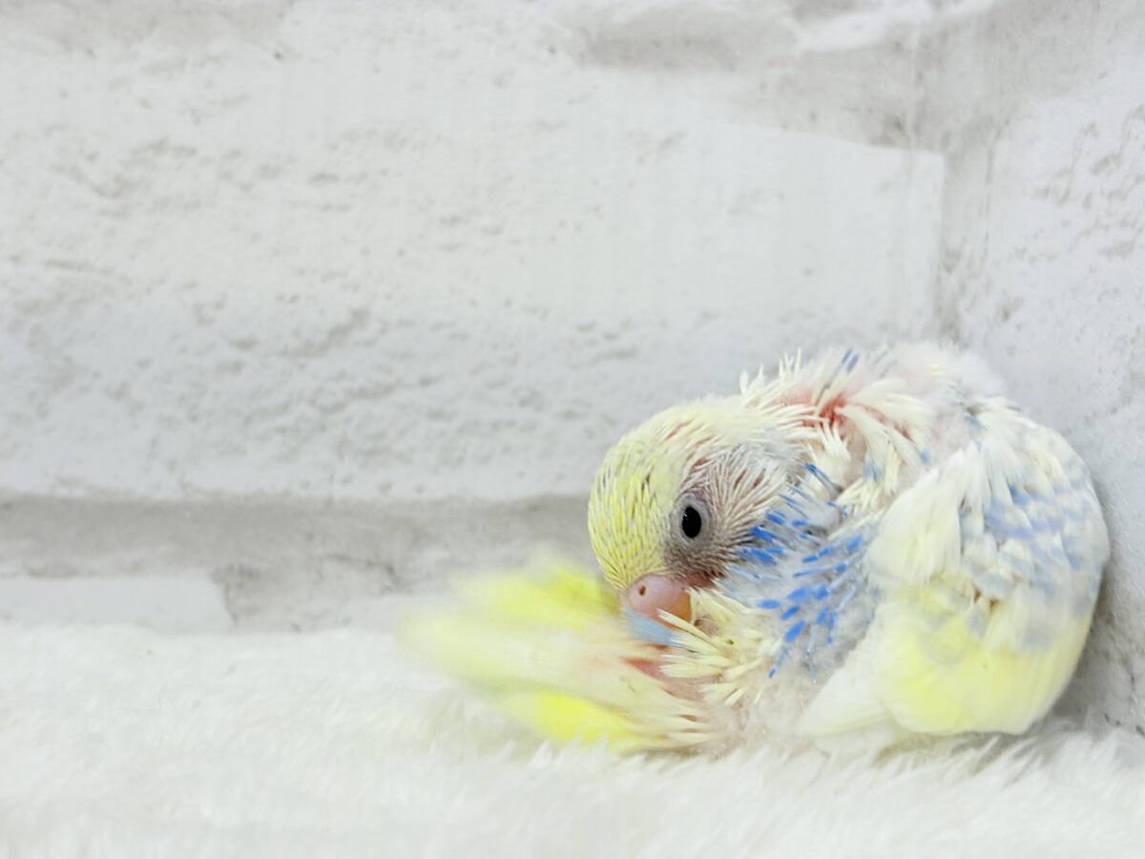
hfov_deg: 36.8
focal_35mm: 52
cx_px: 572
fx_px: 1720
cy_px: 430
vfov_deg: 28.0
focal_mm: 5.96
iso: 64
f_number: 1.6
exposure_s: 1/100
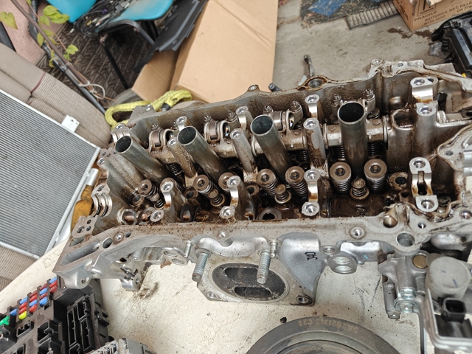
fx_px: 327
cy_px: 177
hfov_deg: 71.6
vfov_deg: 56.8
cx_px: 236
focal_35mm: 24
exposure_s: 1/100
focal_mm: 5.59
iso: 250
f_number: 1.8
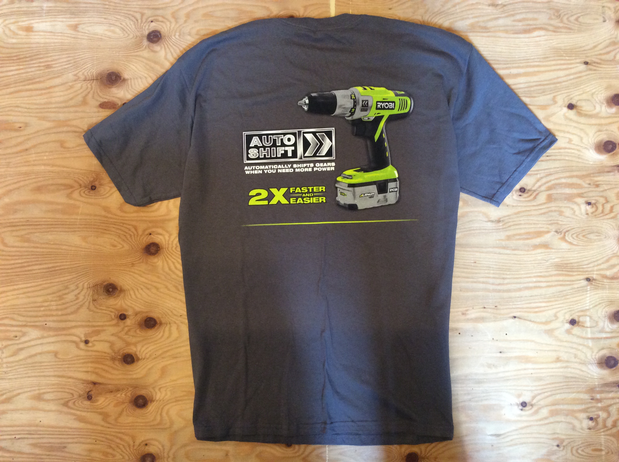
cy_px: 231
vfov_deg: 44.1
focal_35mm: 32
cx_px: 310
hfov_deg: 56.9
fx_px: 571
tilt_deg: -72.0
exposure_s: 1/24
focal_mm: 3.3
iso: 160
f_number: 2.4
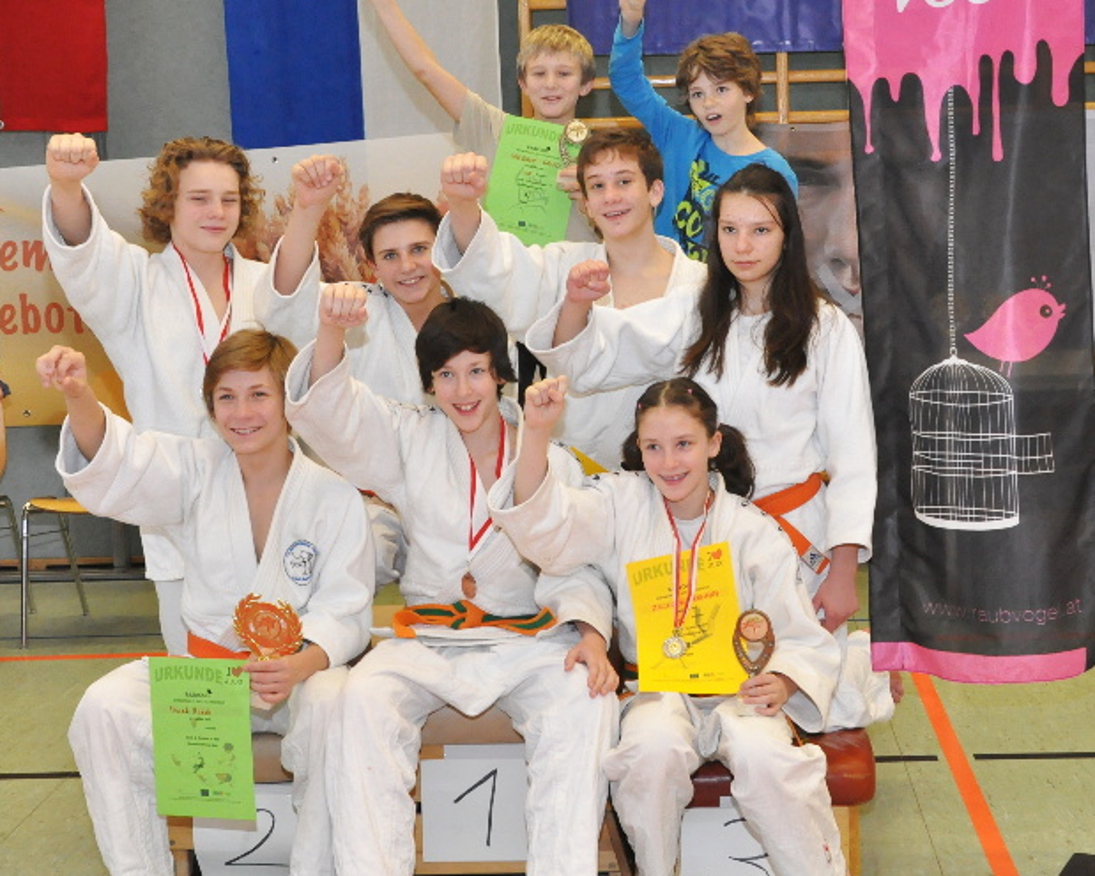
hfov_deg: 30.5
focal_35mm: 62
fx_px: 2009
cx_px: 612
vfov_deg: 24.5
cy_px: 350
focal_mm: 26
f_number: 7.1
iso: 1600
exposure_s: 1/60
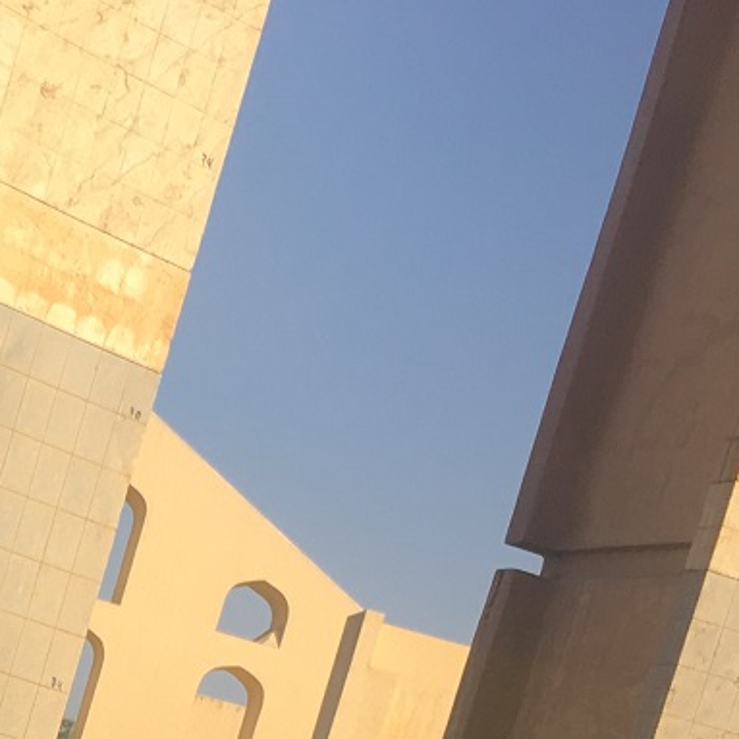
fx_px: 2609
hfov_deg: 15.3
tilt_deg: -3.6
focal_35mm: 108
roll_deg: -15.2
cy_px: 1102
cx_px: -260
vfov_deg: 15.0
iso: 25
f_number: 2.2
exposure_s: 1/1241
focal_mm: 4.15
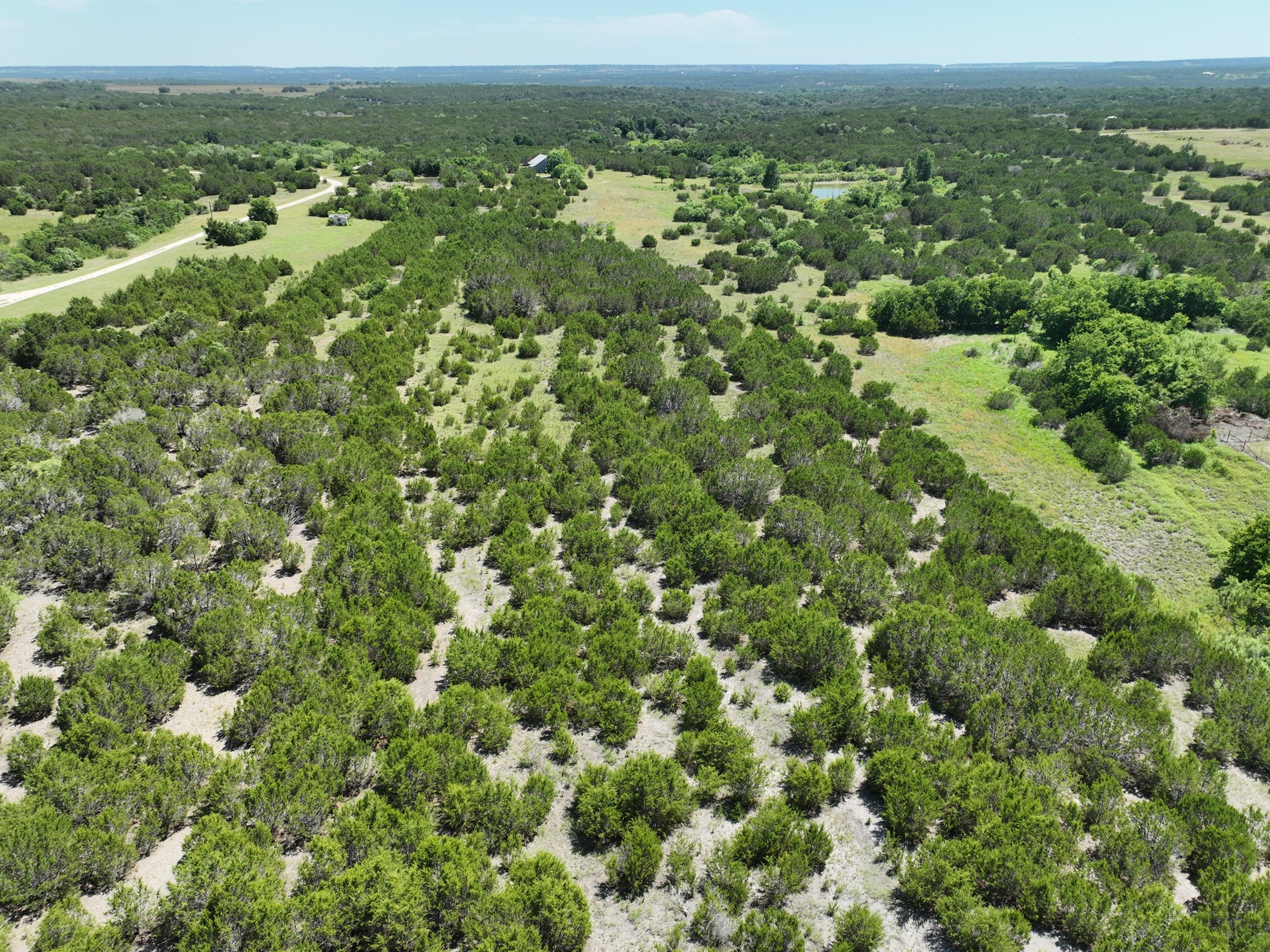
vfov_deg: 54.9
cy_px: 490
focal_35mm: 25
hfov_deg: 69.4
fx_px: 917
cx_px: 653
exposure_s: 1/1600
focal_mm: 12.29
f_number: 2.8
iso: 200
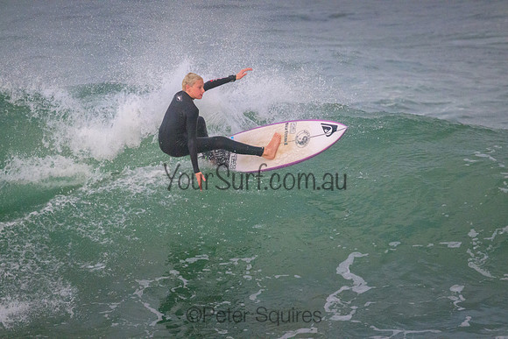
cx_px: 254
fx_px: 11291
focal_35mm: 800
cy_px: 170
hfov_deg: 2.6
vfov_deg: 1.7
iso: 16000
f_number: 11
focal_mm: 800
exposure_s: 1/1250
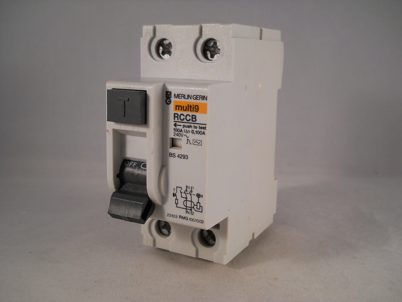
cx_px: 201
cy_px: 151
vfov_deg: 35.1
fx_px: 476
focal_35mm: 41
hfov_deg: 45.8
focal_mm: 6.72
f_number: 3.1
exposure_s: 1/40
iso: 80
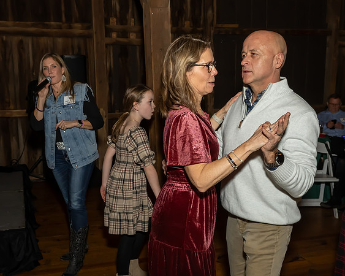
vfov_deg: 36.5
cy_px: 153
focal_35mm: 41
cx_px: 160
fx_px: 417
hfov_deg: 44.9
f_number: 8
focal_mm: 18
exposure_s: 1/250
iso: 500
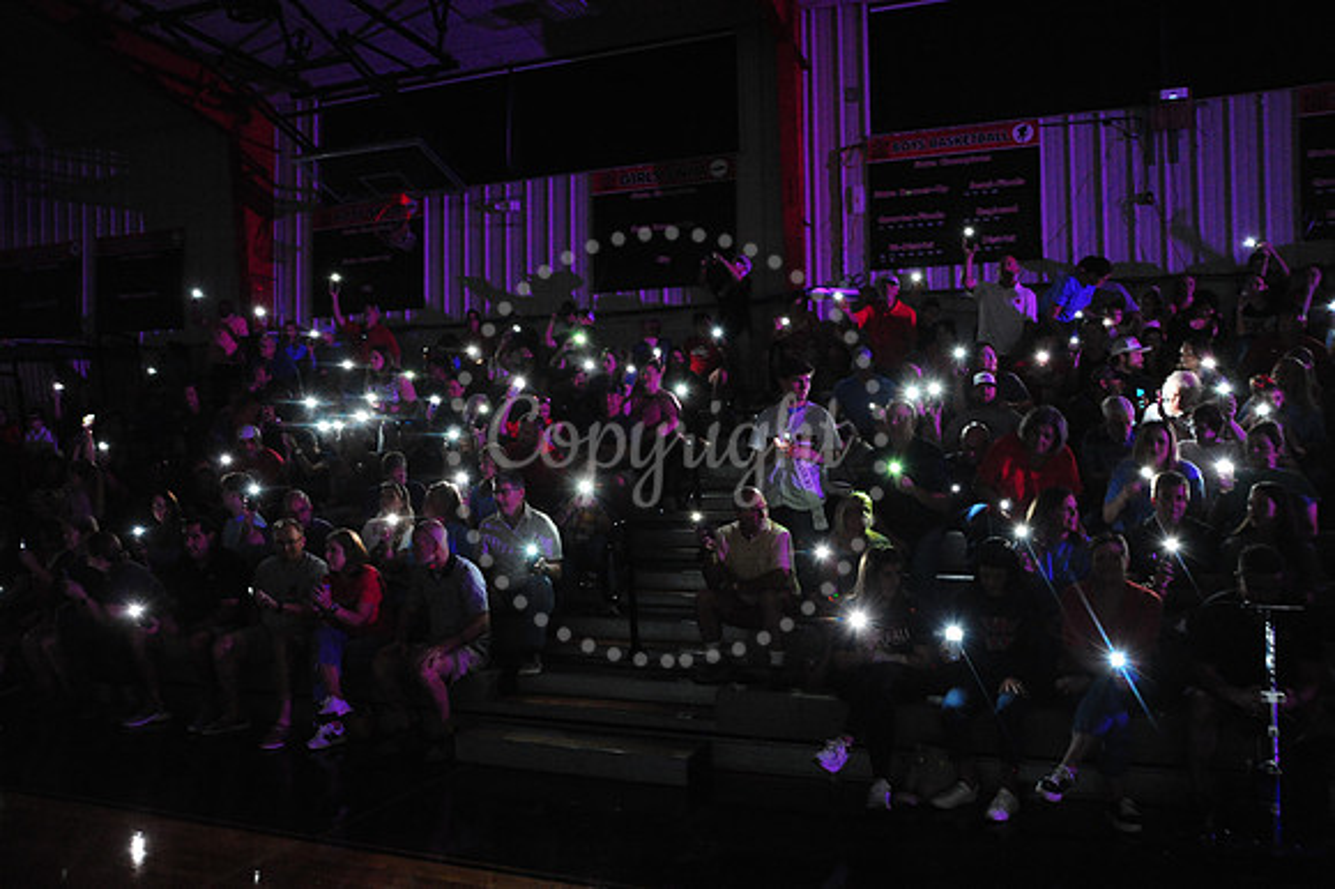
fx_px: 2780
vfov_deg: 18.2
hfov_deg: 27.0
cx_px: 668
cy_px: 444
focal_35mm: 75
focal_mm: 75
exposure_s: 1/60
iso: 6400
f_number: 5.6
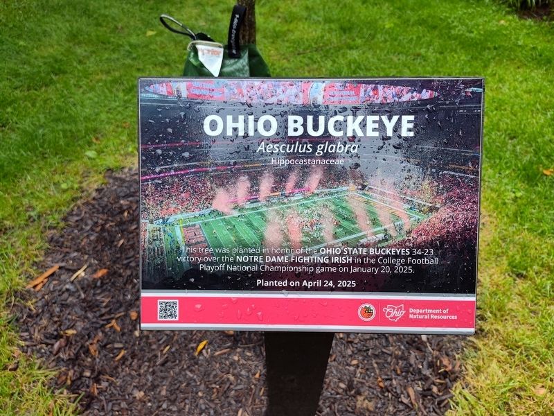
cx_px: 277
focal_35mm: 23
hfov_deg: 73.9
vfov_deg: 58.9
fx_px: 368
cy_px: 208
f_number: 1.8
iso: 100
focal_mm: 5.56
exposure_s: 1/423
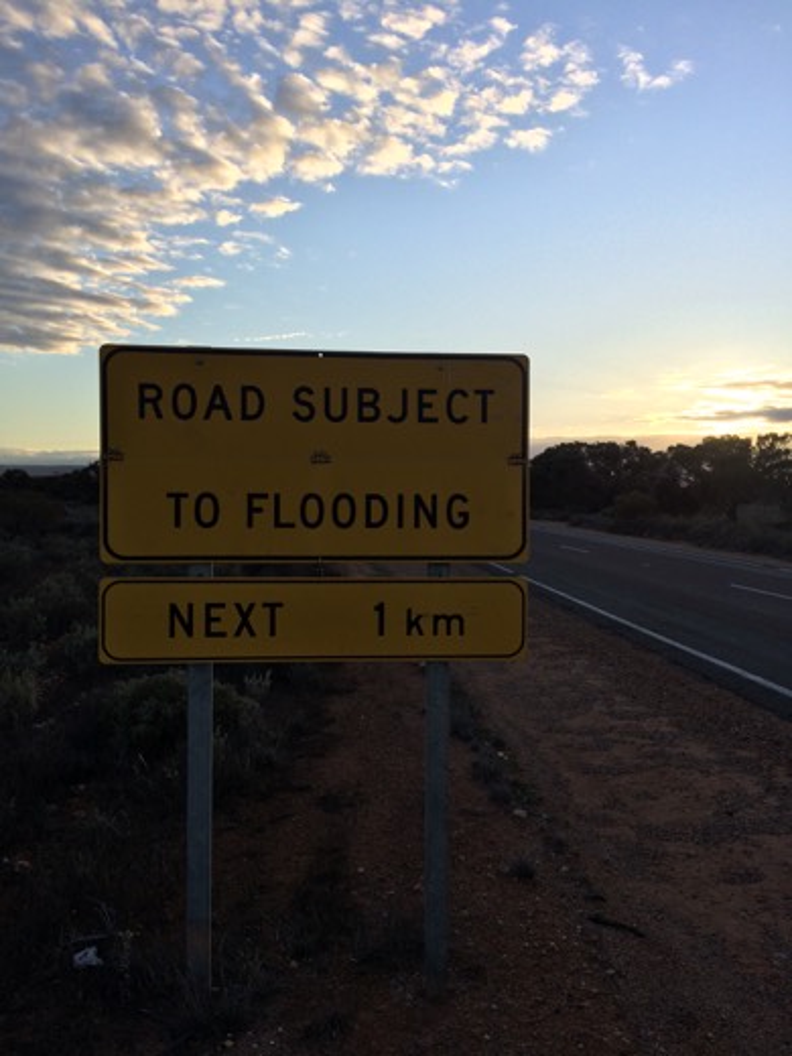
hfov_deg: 48.2
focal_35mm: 29
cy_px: 528
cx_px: 396
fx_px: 885
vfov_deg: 61.7
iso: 32
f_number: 2.2
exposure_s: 1/1580
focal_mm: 4.15
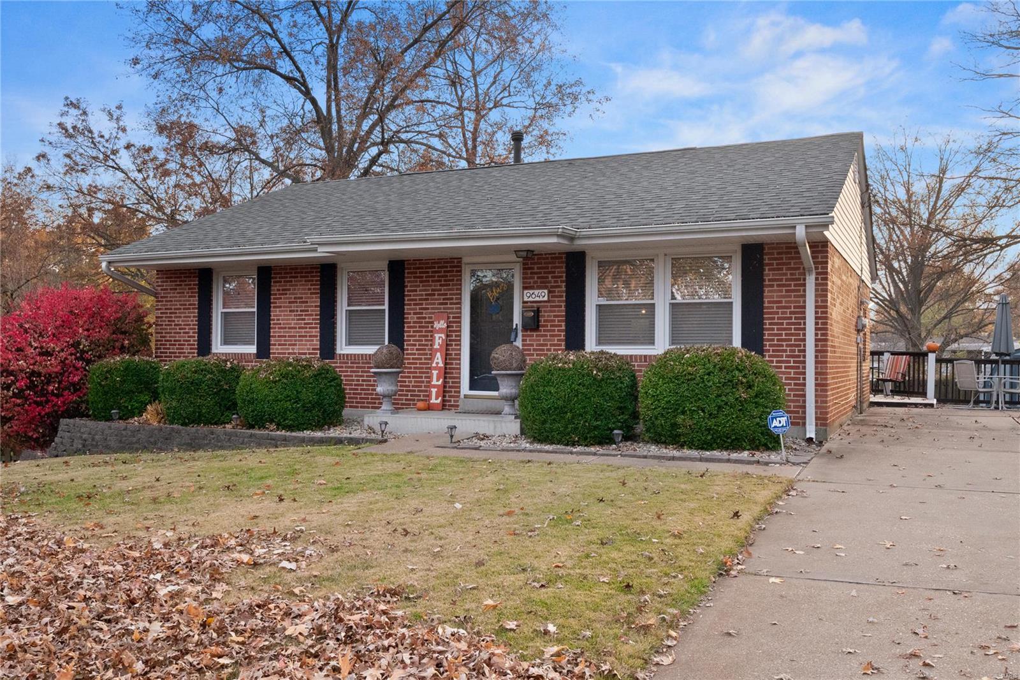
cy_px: 340
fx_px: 850
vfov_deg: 43.6
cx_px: 510
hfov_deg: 61.9
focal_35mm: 30
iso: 400
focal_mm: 15
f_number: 8
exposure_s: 1/125
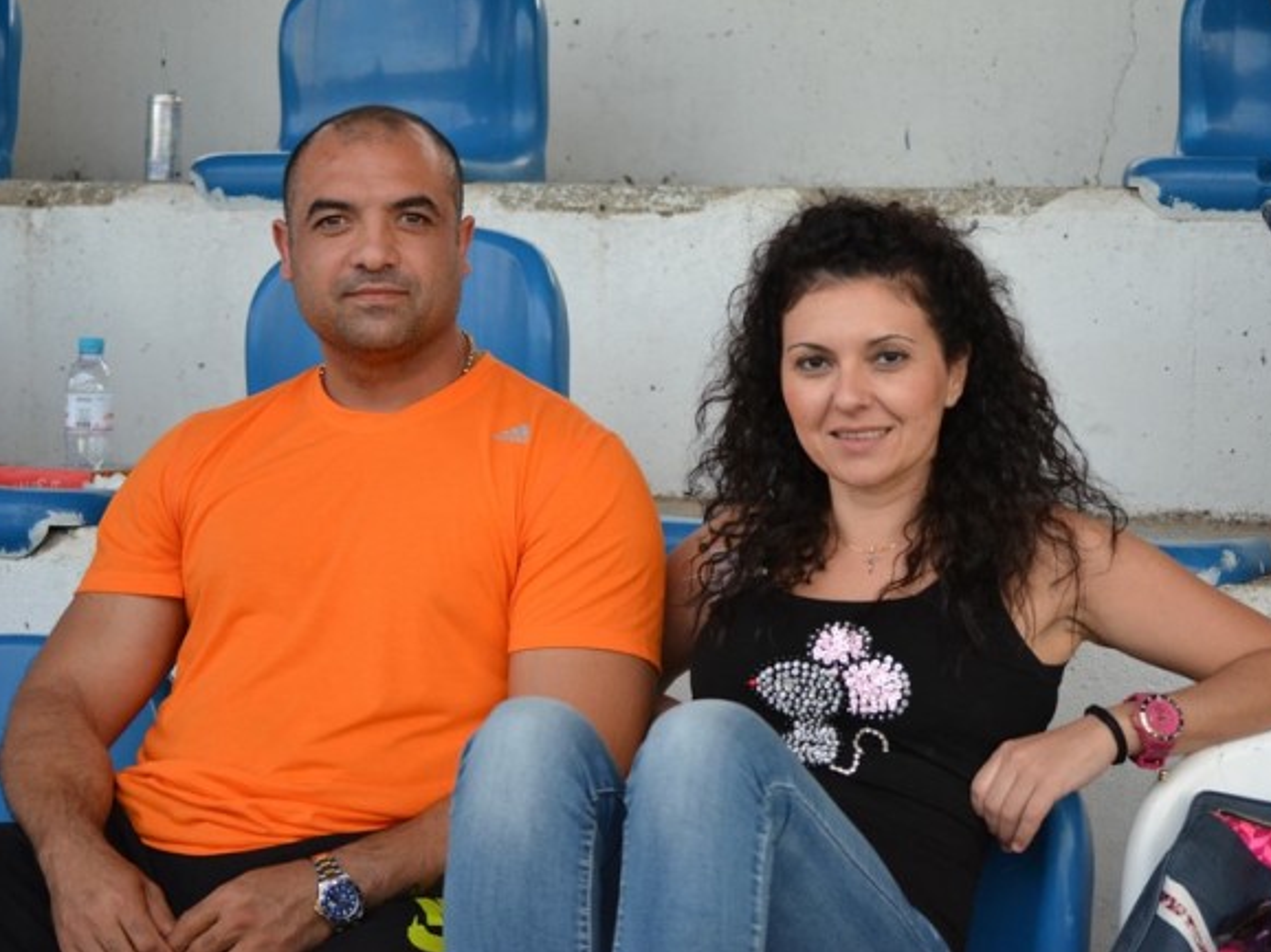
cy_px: 474
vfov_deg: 16.3
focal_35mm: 91
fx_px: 3323
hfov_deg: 21.6
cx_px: 723
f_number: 4
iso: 1400
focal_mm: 55
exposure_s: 1/500
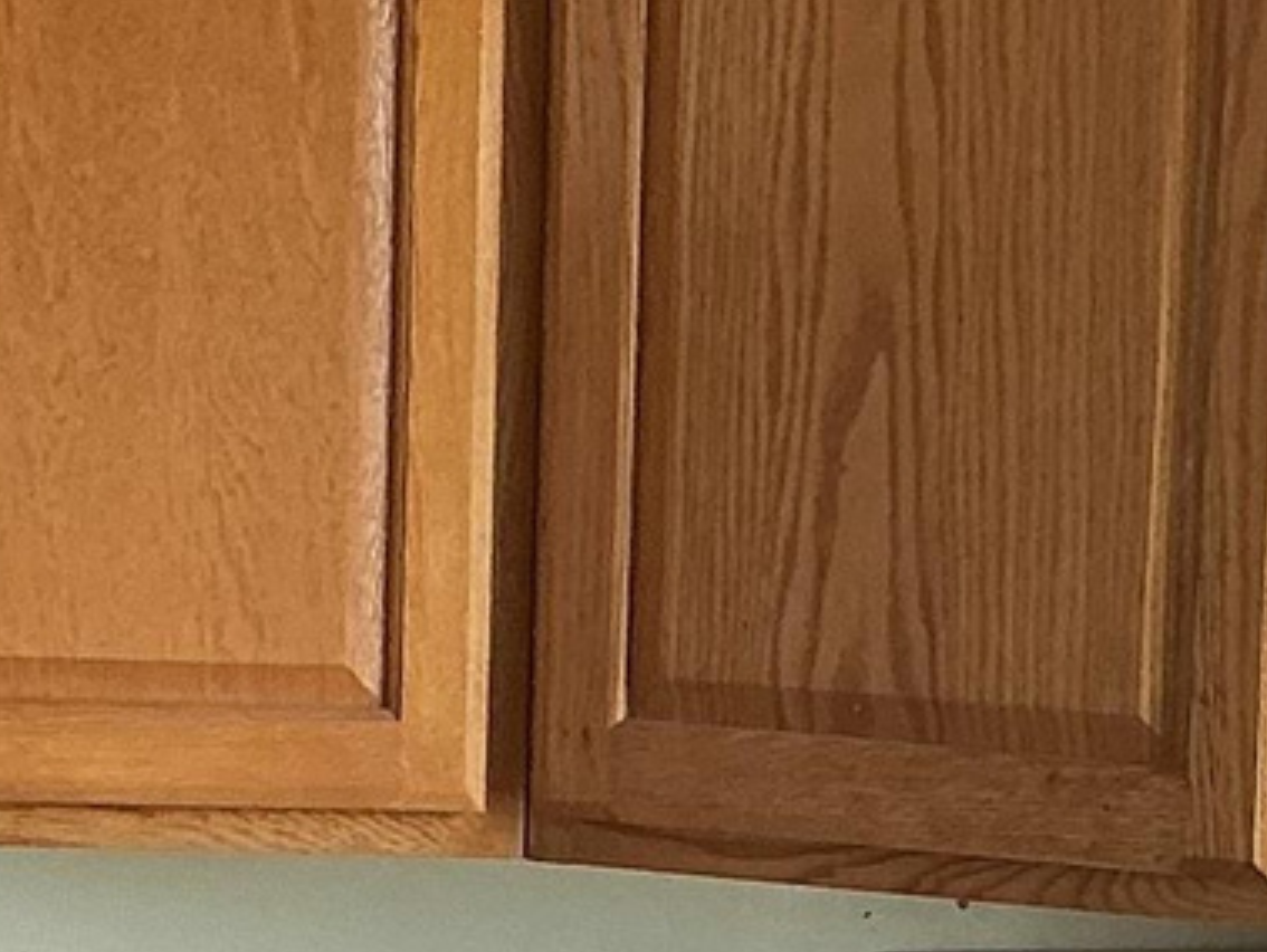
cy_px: 1274
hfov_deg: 12.5
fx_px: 5750
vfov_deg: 9.3
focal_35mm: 157
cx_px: 1146
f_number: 1.8
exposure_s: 1/120
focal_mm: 3
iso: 40
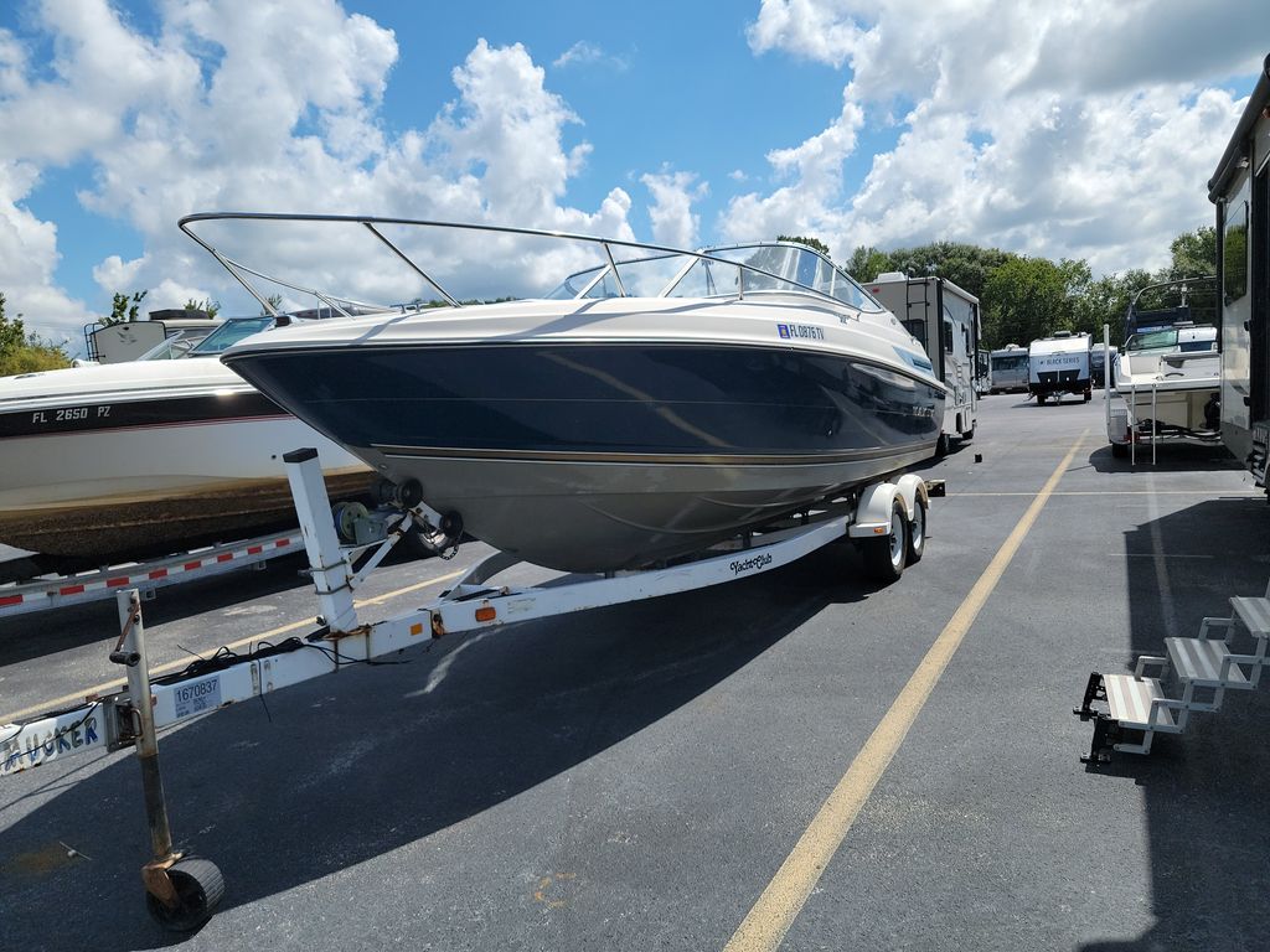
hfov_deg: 71.6
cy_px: 476
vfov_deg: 56.8
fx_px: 881
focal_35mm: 24
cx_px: 635
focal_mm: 6.7
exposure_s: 1/1261
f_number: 1.8
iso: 50
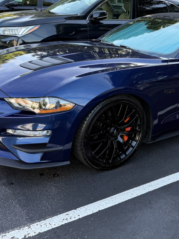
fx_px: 310
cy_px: 76
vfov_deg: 41.4
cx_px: 153
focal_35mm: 45
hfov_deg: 31.0
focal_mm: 6.76
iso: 64
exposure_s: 1/254
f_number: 1.78
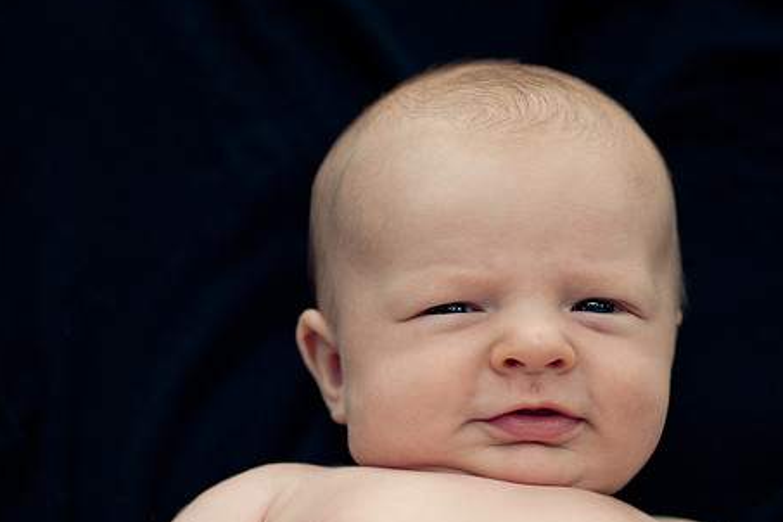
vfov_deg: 21.2
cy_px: 315
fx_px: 1392
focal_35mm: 64
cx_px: 382
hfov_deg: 31.4
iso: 200
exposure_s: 1/400
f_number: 3.5
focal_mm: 50
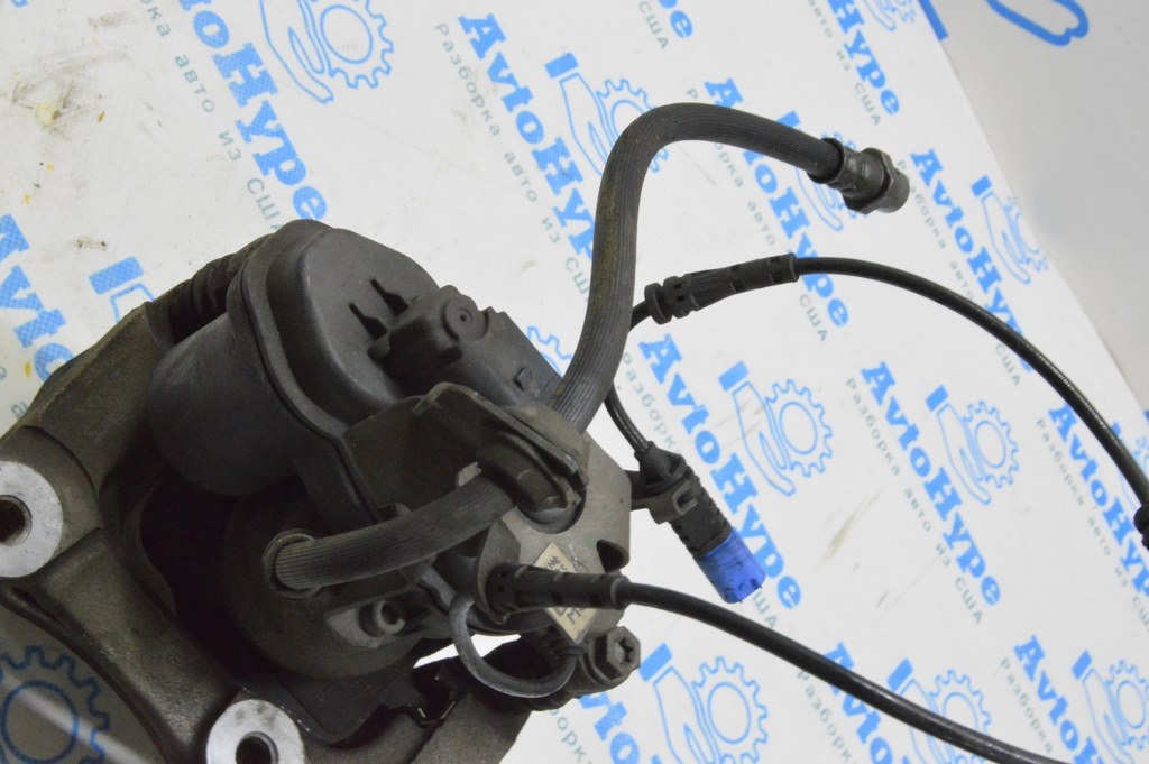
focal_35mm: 57
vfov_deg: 23.7
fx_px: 1818
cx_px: 574
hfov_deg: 35.1
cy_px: 382
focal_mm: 38
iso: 6400
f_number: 20
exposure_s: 1/20
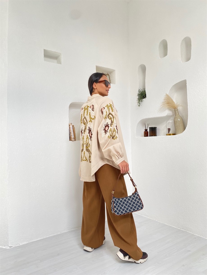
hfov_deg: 53.1
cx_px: 104
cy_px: 138
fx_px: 207
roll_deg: +1.7
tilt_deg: +2.9
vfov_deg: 67.3
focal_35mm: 26
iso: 50
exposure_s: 1/122
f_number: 1.8
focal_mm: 4.25
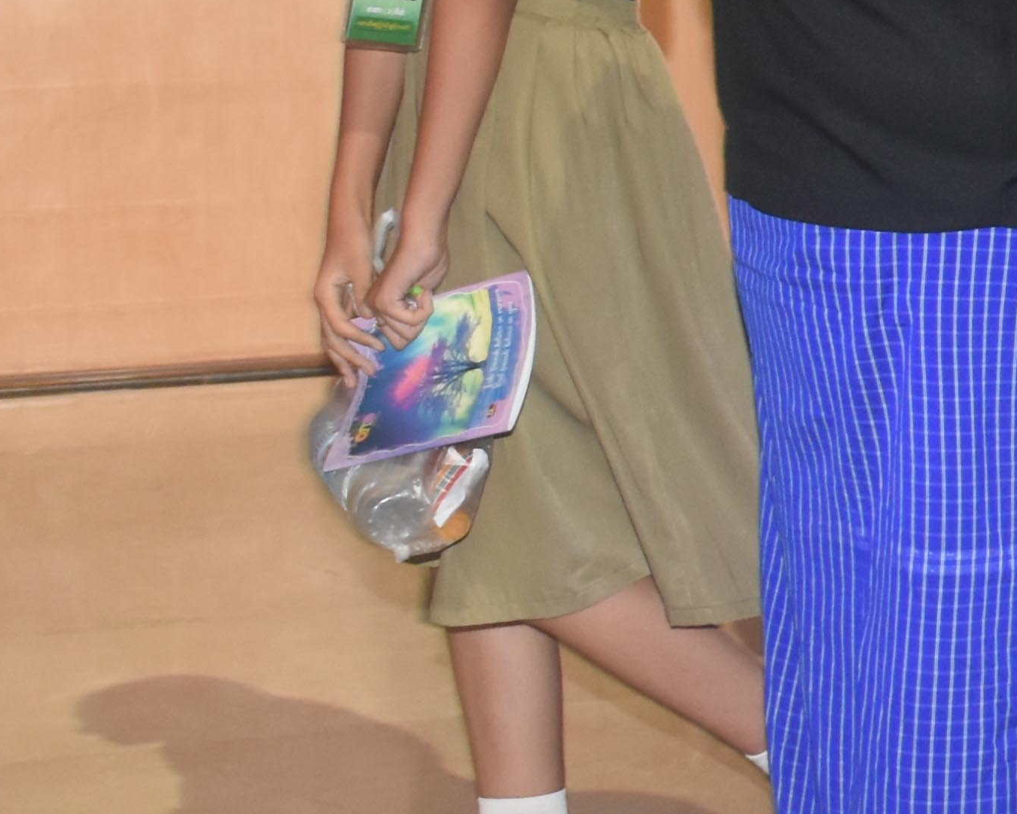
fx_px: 4515
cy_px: -20
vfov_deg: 10.2
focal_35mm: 150
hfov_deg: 11.3
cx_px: 2177
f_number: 5
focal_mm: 24
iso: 800
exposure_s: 1/60
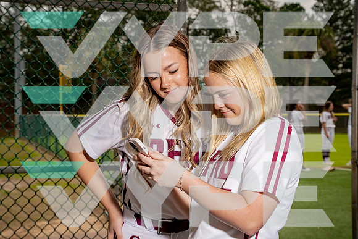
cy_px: 120
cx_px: 179
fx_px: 676
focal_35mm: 68
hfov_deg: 29.6
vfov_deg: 20.0
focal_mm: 68
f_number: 8
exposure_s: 1/250
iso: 100
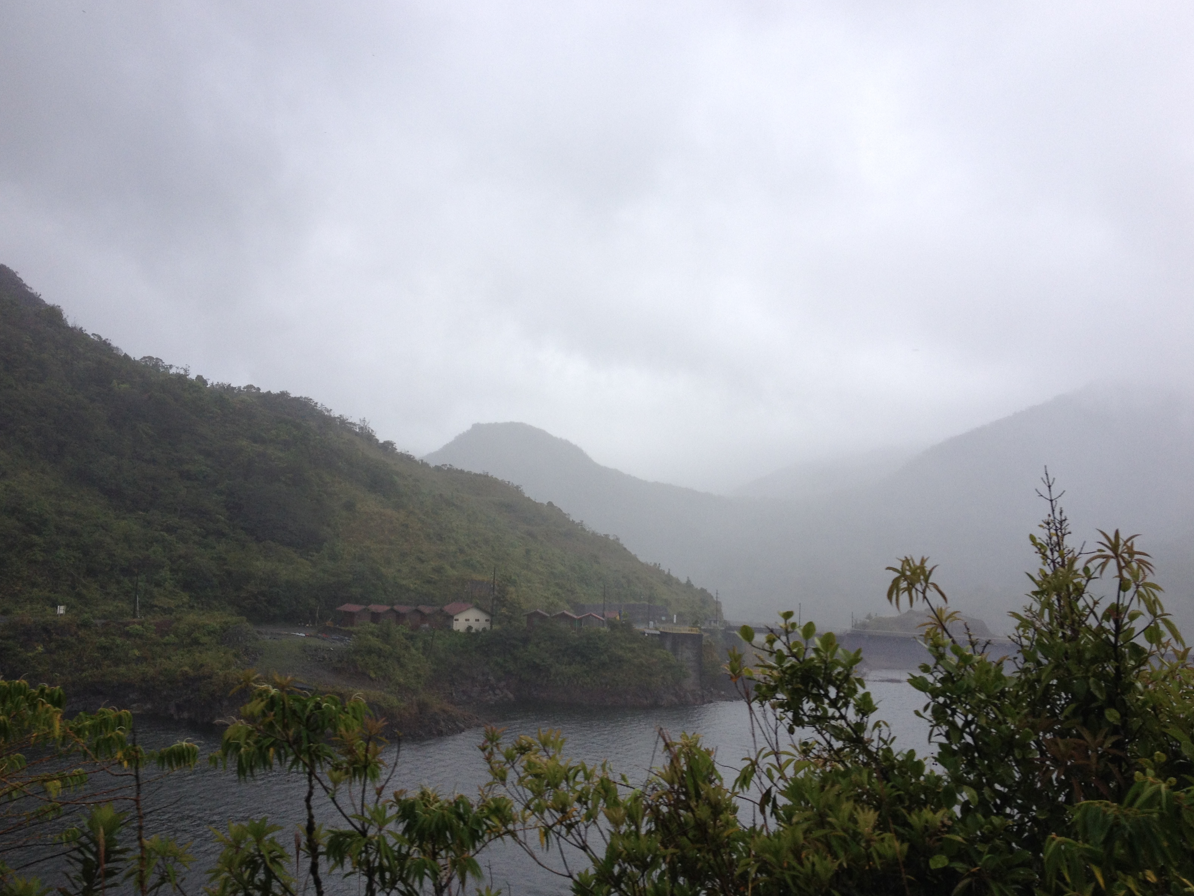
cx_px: 609
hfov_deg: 51.3
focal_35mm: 36
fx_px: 1242
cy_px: 440
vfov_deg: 39.7
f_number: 2.4
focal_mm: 4.28
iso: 50
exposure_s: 1/1381
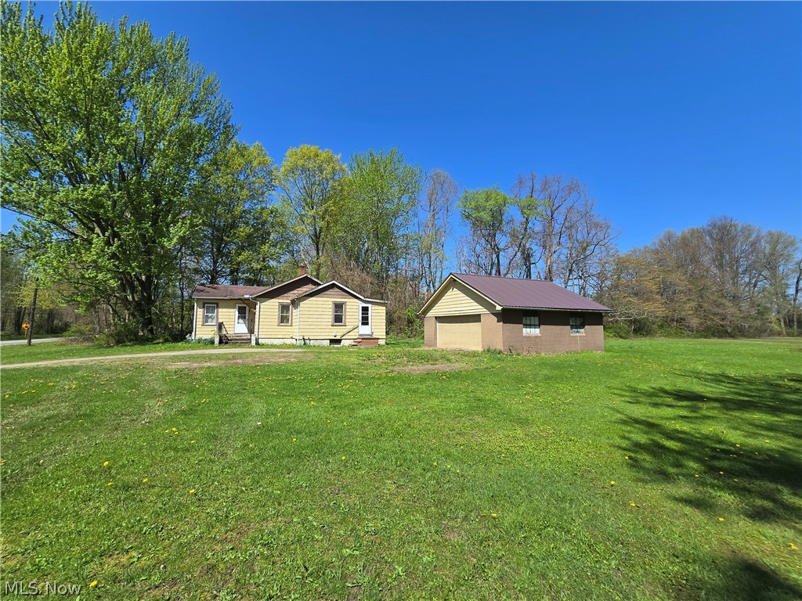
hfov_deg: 106.2
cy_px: 300
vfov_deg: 89.9
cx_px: 401
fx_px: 301
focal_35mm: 13
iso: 50
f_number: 2.2
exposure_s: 1/2308
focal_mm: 2.2
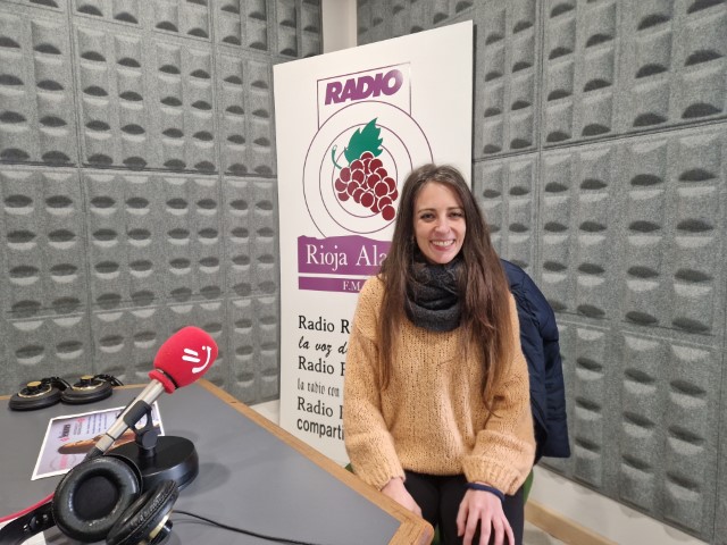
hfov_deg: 73.9
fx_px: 483
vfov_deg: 58.9
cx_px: 364
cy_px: 272
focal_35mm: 23
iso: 500
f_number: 1.8
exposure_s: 1/100
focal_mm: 5.4
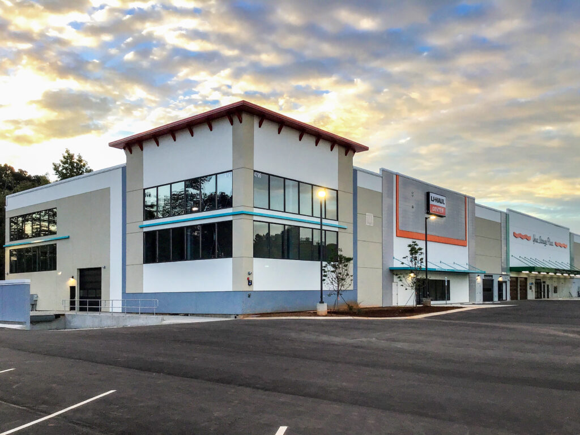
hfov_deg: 58.4
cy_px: 218
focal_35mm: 31
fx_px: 519
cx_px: 290
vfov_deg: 45.4
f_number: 2.4
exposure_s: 1/120
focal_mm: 3.3
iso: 32
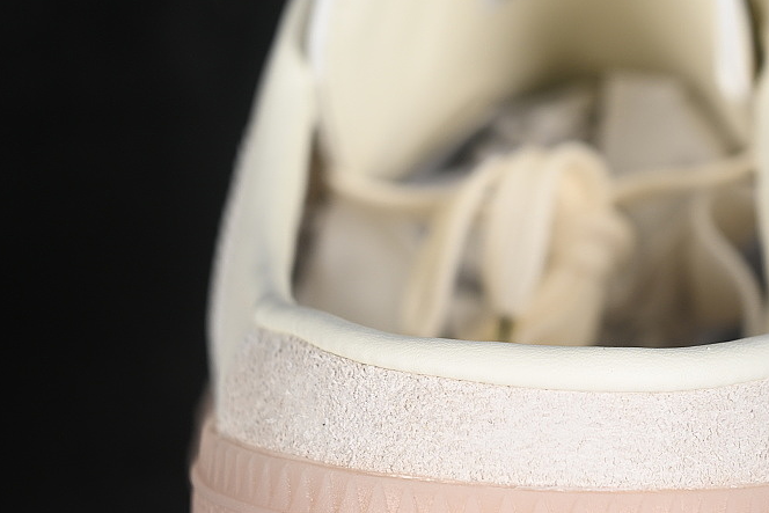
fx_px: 2606
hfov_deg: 16.7
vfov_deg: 11.2
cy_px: 245
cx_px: 527
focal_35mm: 122
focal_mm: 50
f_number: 7.1
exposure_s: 1/80
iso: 160
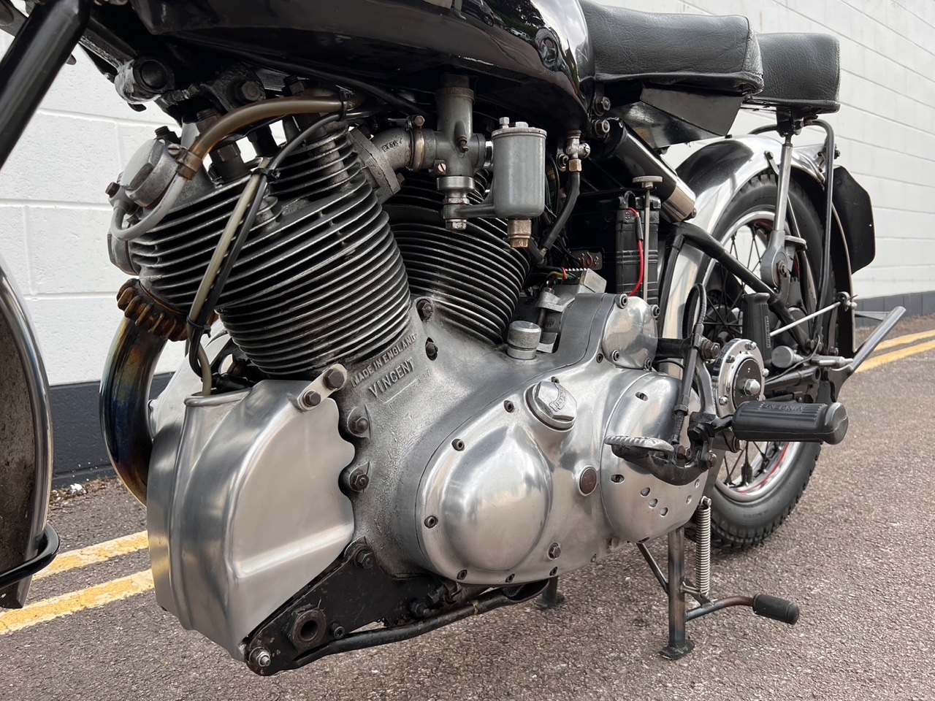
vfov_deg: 53.1
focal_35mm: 26
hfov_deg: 67.3
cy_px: 350
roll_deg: +3.7
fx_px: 702
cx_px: 468
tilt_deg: -5.5
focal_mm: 5.7
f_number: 1.5
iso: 50
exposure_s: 1/320
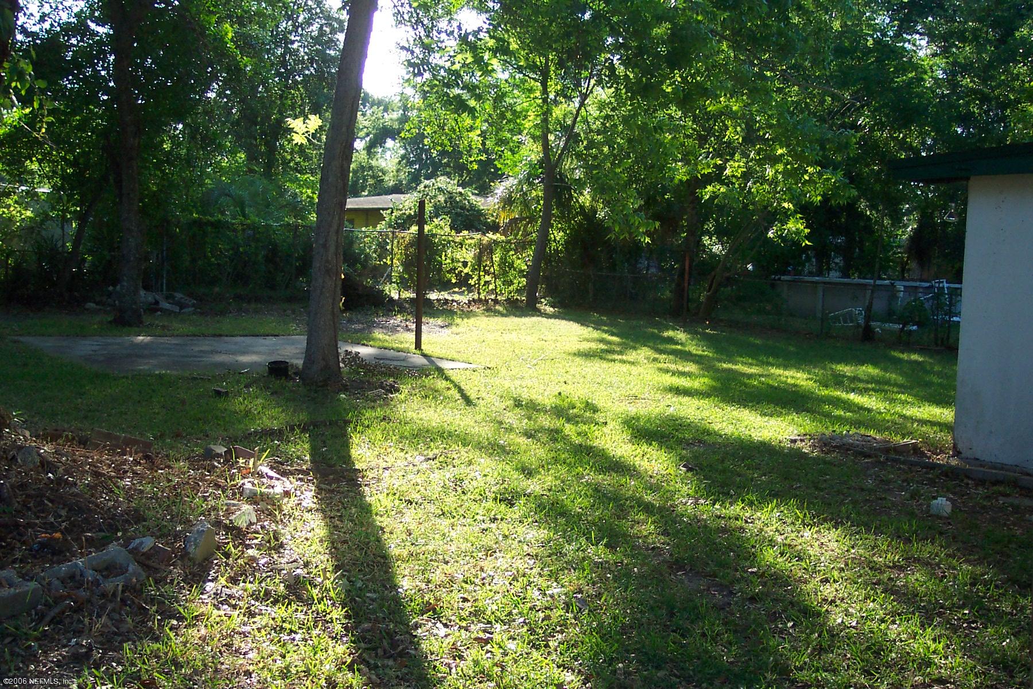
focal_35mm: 38
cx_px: 516
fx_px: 1090
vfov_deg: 35.1
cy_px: 344
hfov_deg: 50.7
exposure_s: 1/350
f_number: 2.8
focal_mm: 8
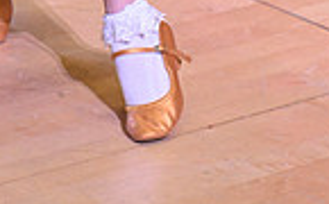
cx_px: 19
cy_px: -363
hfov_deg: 7.3
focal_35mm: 286
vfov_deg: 4.4
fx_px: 2559
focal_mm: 70
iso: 4000
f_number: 5
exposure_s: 1/400
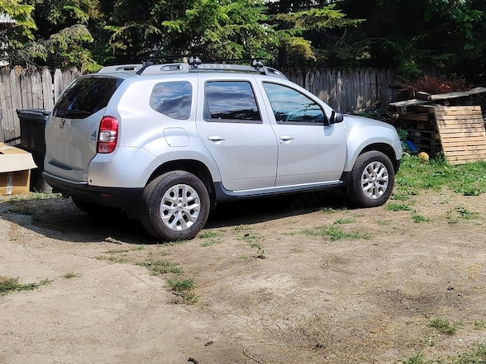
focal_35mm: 49
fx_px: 688
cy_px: 179
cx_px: 246
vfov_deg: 29.7
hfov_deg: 38.9
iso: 100
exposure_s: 1/1111
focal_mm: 5.25
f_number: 1.75
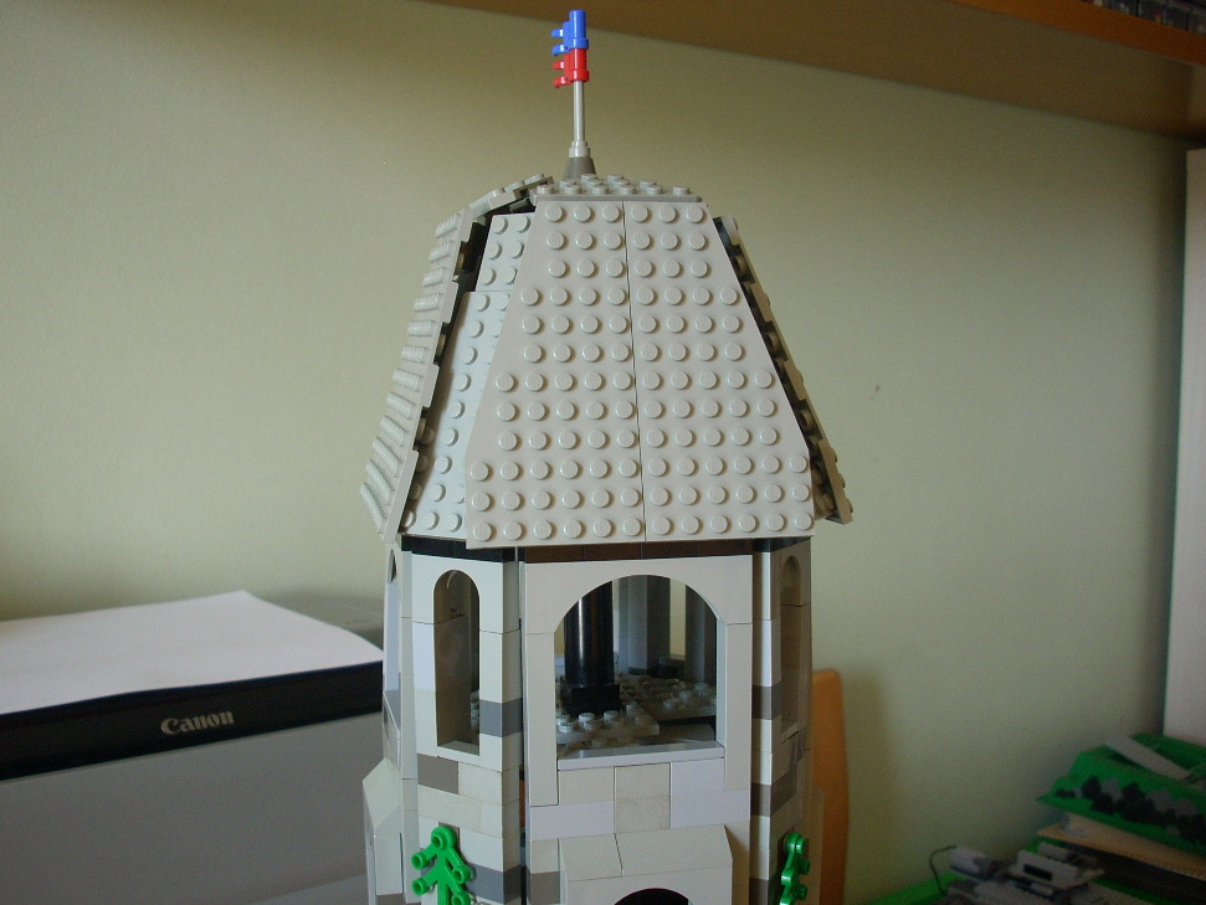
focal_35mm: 39
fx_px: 1359
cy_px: 451
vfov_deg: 36.8
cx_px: 595
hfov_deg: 47.8
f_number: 2.8
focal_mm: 6.2
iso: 135
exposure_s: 1/30
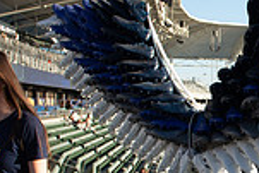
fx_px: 663
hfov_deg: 20.8
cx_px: 298
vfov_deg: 14.8
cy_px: 136
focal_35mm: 92
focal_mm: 24
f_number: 4.5
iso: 200
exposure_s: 1/800
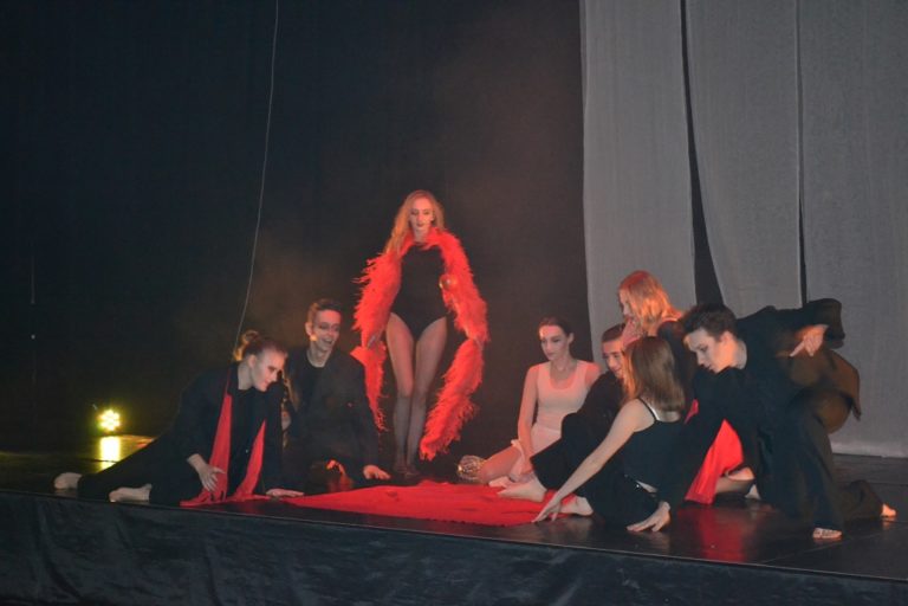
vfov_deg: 20.2
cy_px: 303
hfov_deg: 29.9
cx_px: 454
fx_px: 1702
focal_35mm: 68
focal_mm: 45
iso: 3200
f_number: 5.3
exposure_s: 1/60
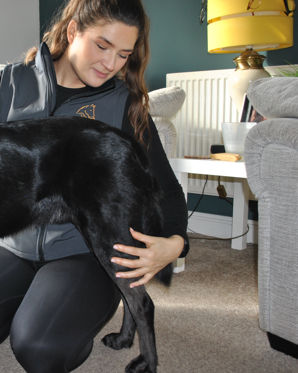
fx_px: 518
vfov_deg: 39.5
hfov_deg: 30.5
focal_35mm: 47
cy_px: 185
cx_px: 23
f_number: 3.8
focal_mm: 22
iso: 200
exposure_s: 1/60
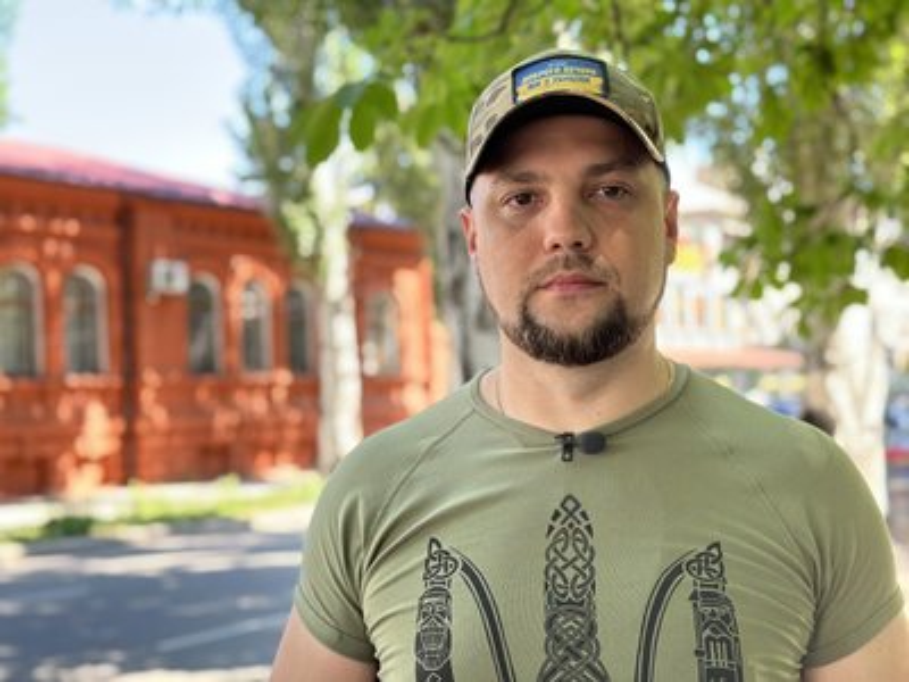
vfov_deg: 30.3
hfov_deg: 39.7
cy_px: 341
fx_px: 1260
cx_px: 454
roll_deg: +1.7
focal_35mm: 48
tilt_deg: +1.9
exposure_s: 1/373
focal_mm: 6.86
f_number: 1.78
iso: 80
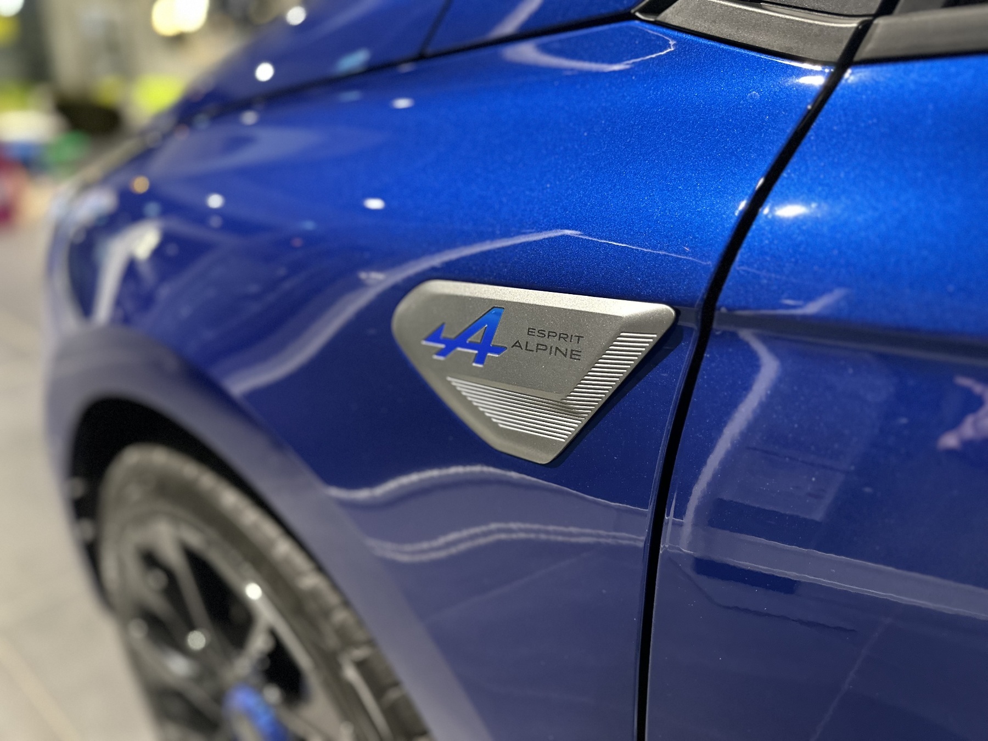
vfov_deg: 56.8
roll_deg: -0.1
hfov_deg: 71.6
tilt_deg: -22.0
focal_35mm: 24
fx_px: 685
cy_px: 370
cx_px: 494
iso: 640
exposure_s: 1/47
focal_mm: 6.86
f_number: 1.78
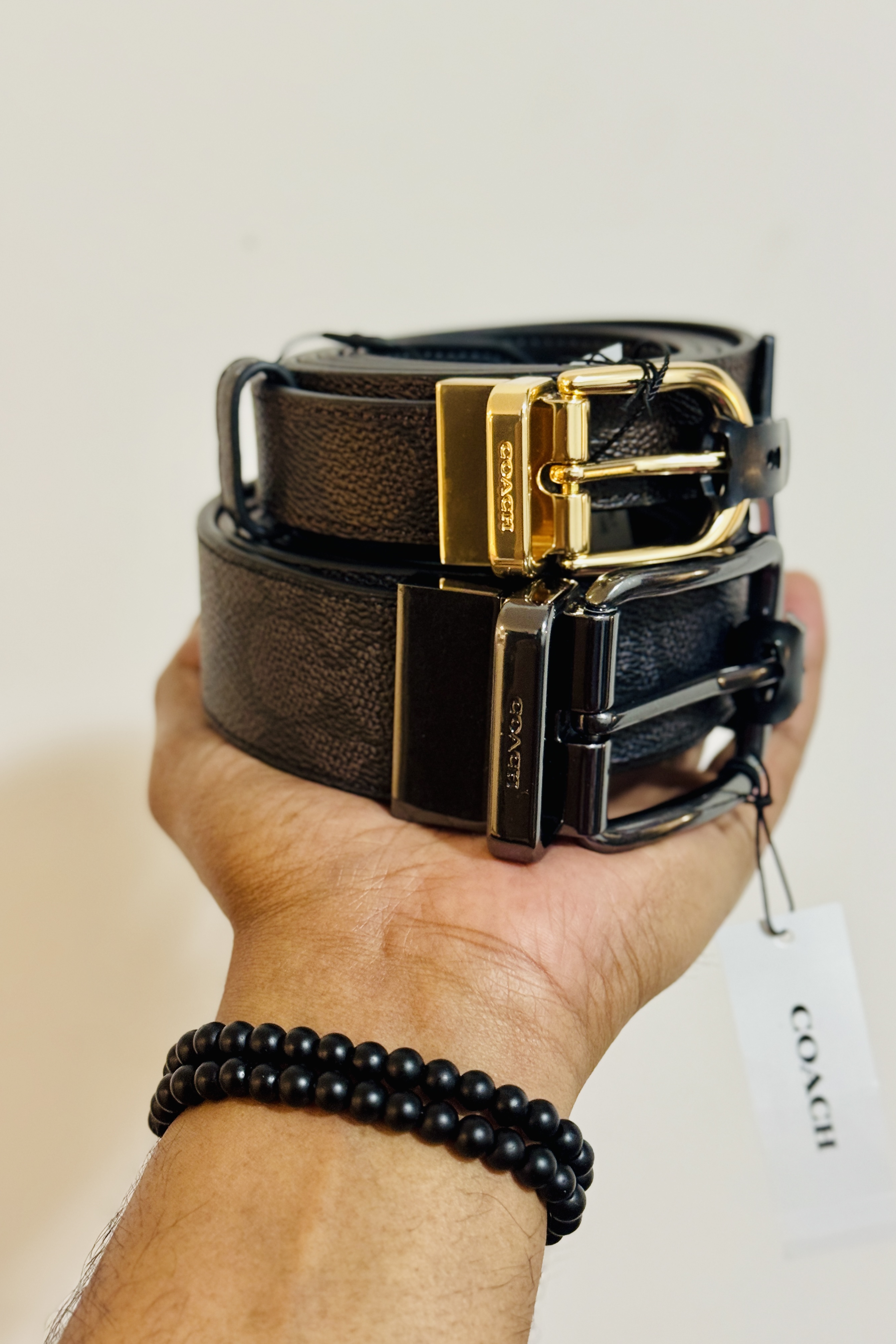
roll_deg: -1.0
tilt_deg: -17.9
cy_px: 672
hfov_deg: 27.0
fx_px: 1867
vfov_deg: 39.6
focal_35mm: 50
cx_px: 502
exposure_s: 1/40
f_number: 1.78
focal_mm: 6.76
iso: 250
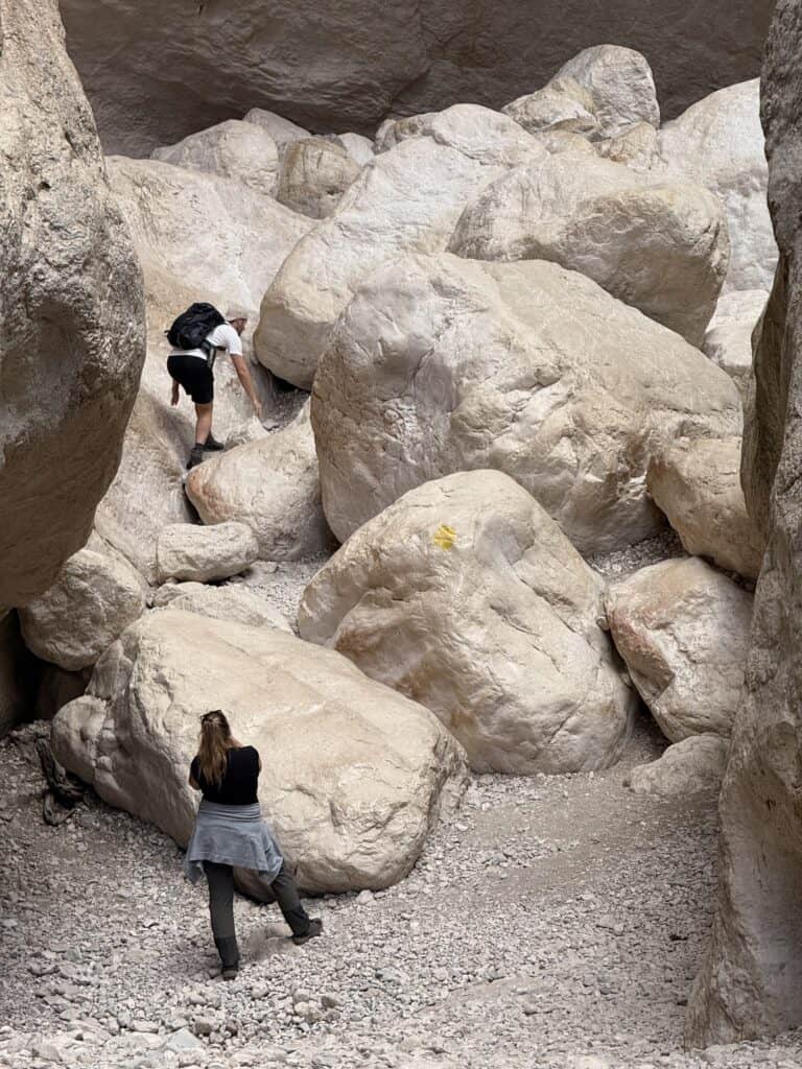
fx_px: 3707
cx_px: 401
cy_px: 534
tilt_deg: -6.5
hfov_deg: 12.3
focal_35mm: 120
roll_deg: +0.8
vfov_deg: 16.4
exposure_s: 1/131
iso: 50
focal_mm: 15.66
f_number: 2.8
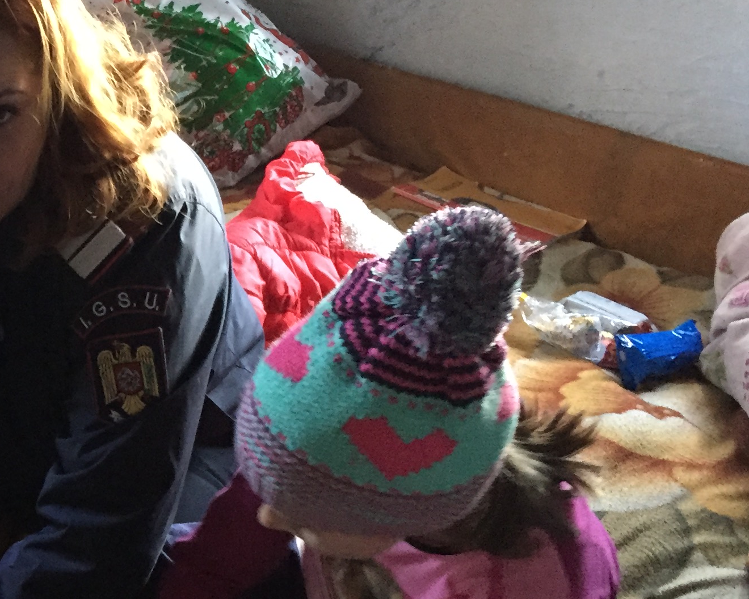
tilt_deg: -32.2
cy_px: 505
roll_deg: +0.3
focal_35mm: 70
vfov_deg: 21.5
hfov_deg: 25.0
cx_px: -96
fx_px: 1552
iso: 250
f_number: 2.2
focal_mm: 4.15
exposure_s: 1/17
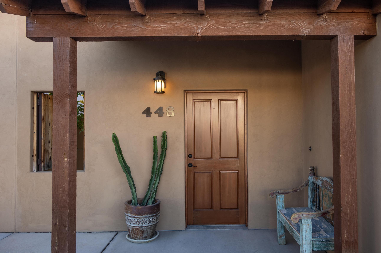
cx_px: 207
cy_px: 122
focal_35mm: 28
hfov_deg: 65.4
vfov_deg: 46.3
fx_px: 296
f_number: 5.6
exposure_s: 1/60
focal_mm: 24
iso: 100
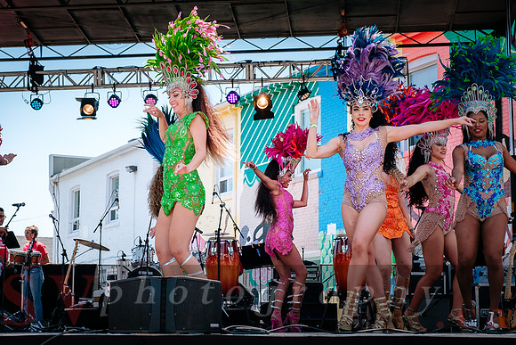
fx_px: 998
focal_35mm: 70
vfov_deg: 19.6
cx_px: 209
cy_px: 178
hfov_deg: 28.9
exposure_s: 1/1250
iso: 200
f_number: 3.6
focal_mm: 38.8
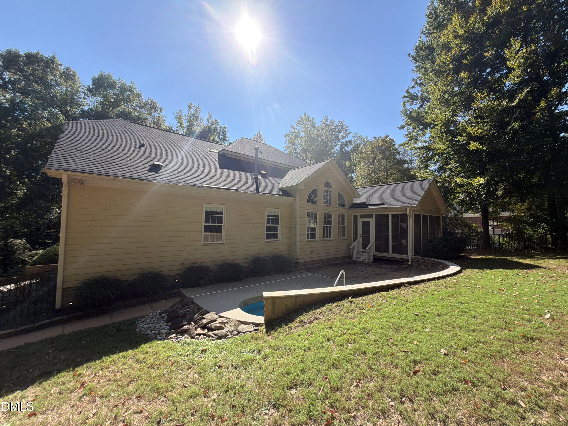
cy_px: 213
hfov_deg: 102.1
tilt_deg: +2.8
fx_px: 230
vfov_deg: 85.7
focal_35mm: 14
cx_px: 284
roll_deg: -0.3
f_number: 2.2
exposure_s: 1/569
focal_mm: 2.22
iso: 40
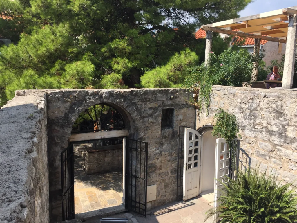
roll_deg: -1.0
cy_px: 112
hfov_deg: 61.7
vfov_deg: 48.2
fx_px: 249
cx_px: 148
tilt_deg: -9.2
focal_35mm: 29
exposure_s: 1/1163
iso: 32
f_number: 2.2
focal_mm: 4.15
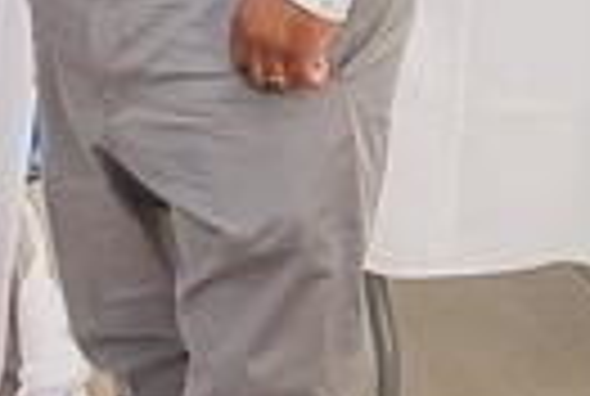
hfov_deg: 13.8
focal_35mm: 137
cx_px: -356
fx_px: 2250
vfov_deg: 9.7
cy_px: -218
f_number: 5.6
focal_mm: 31
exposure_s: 1/125
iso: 200
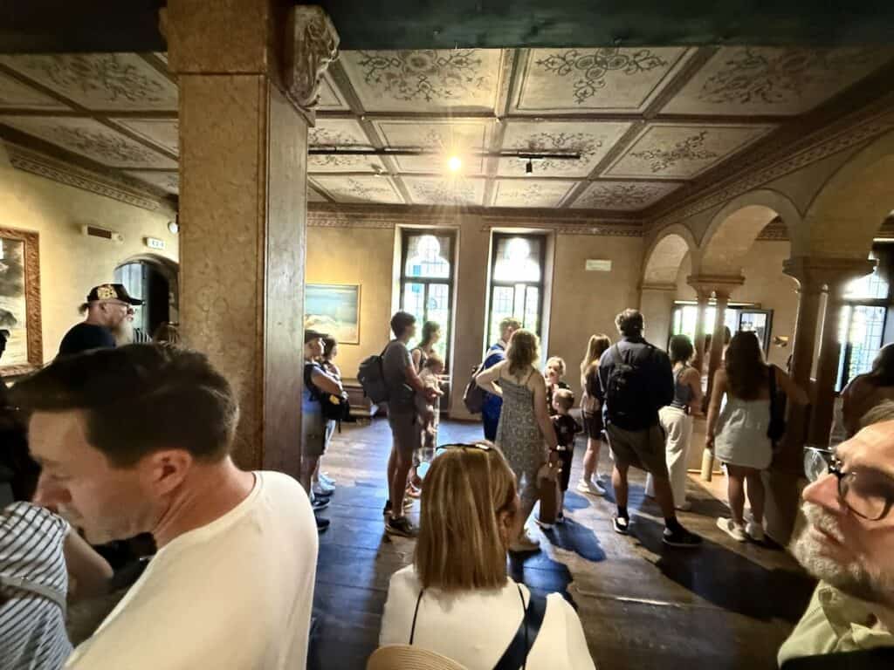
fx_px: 362
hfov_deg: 102.1
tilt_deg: -3.5
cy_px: 335
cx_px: 447
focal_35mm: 14
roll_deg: -3.2
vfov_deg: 85.7
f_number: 2.2
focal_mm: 2.22
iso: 800
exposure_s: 1/60
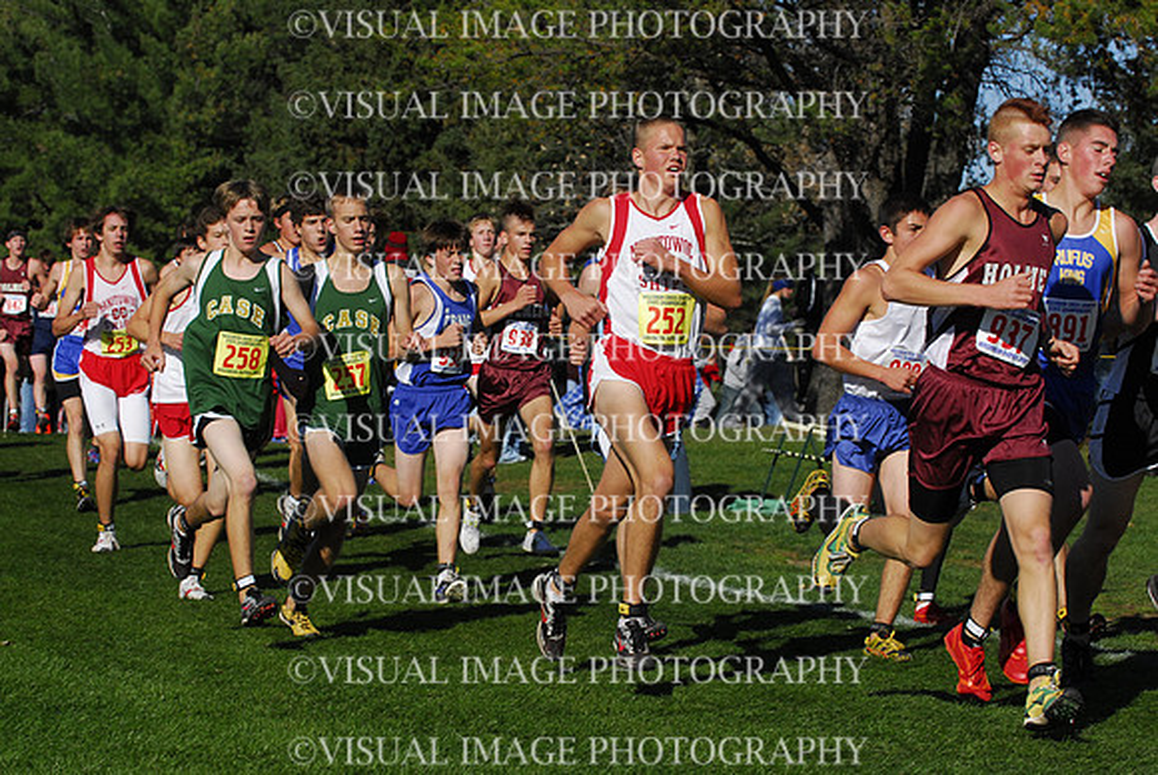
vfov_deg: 11.2
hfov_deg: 16.6
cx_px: 579
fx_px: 3960
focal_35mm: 123
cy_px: 388
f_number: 7.1
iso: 400
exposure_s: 1/1600
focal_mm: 82
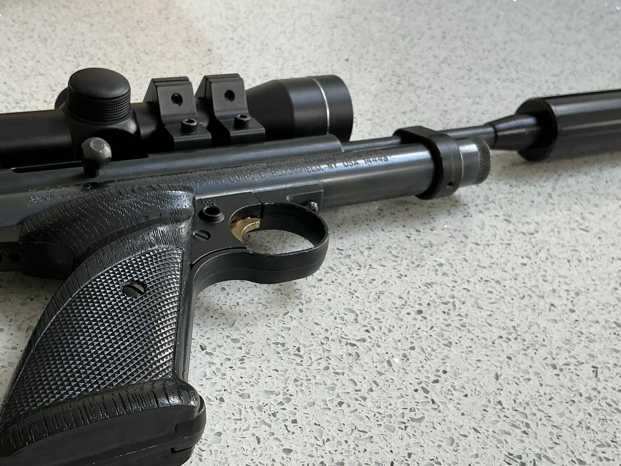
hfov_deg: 42.0
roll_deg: -7.6
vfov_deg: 31.9
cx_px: 279
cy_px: 308
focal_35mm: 45
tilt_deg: -37.8
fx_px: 807
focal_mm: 3
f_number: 1.8
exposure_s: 1/100
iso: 50
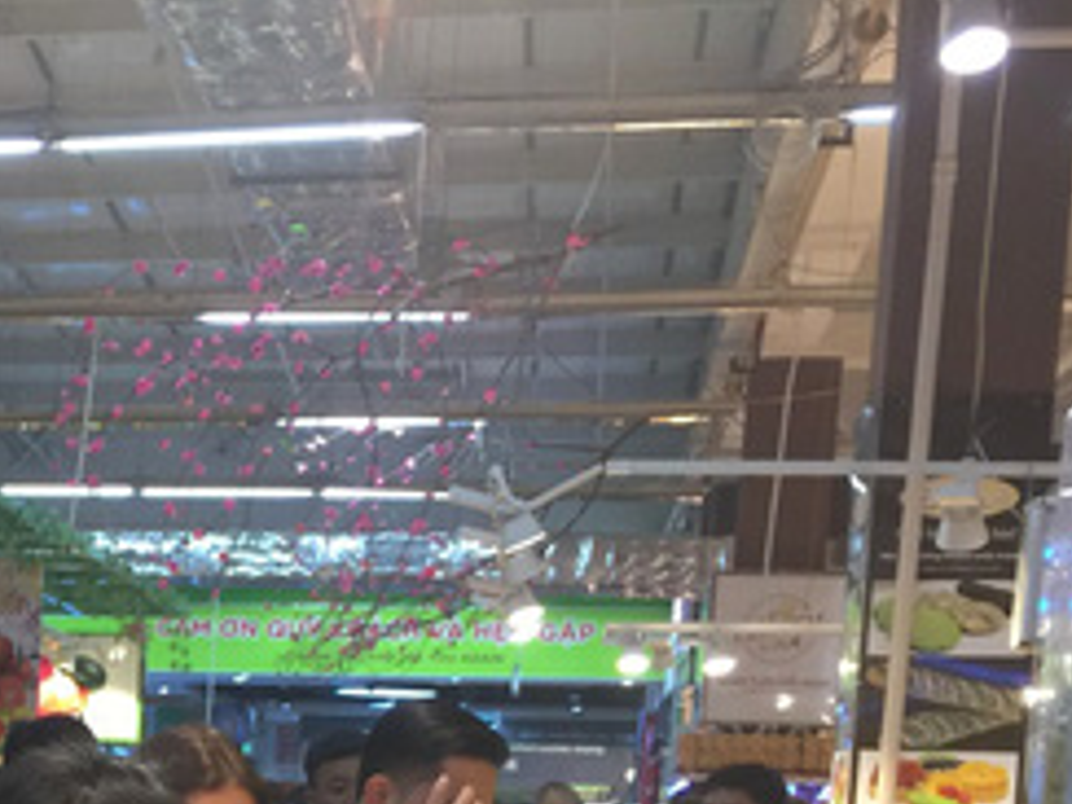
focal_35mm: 76
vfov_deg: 18.1
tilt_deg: -4.5
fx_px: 2354
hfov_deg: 24.0
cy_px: 1050
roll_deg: -3.6
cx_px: -114
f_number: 2.2
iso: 64
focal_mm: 4.15
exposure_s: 1/33
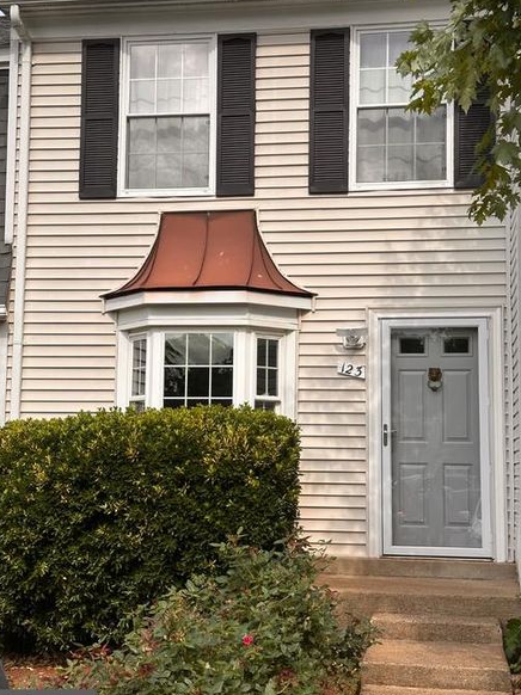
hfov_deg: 26.5
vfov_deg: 34.9
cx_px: 265
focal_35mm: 55
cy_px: 334
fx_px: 1105
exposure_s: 1/2667
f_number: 1.78
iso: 64
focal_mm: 6.86
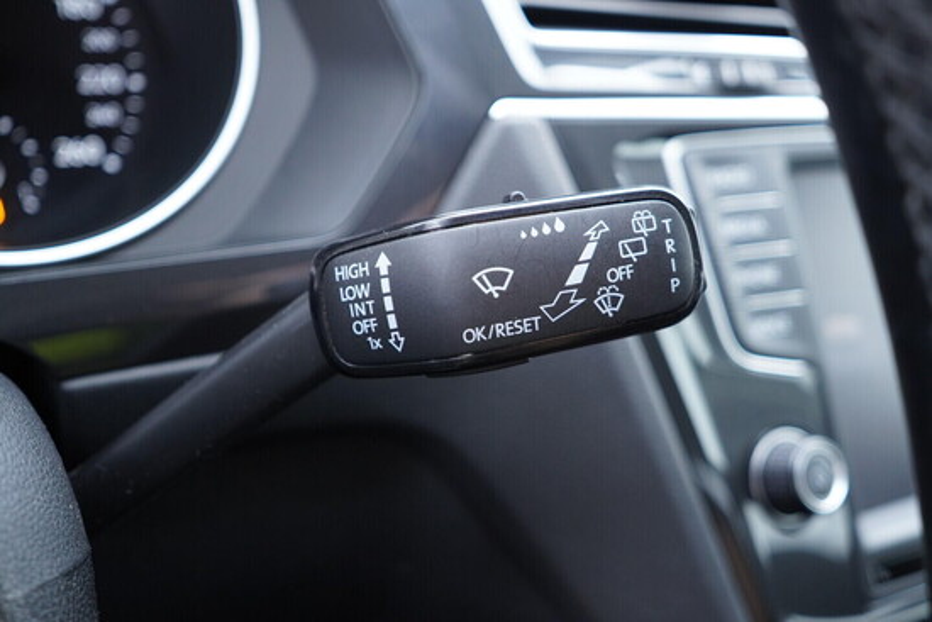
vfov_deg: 36.9
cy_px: 311
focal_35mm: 36
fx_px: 932
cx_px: 466
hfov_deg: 53.1
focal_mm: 24
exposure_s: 1/40
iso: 640
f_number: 2.8
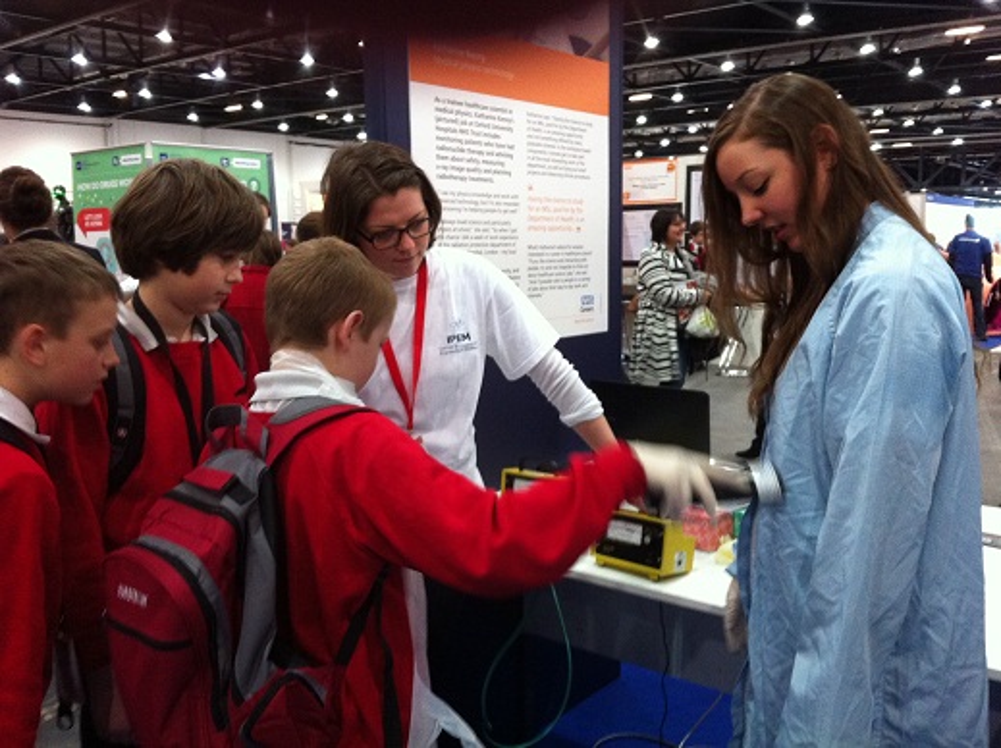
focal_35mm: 35
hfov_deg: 52.7
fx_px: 1011
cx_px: 500
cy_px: 374
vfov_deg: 40.6
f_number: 2.8
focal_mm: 3.85
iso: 250
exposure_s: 1/15
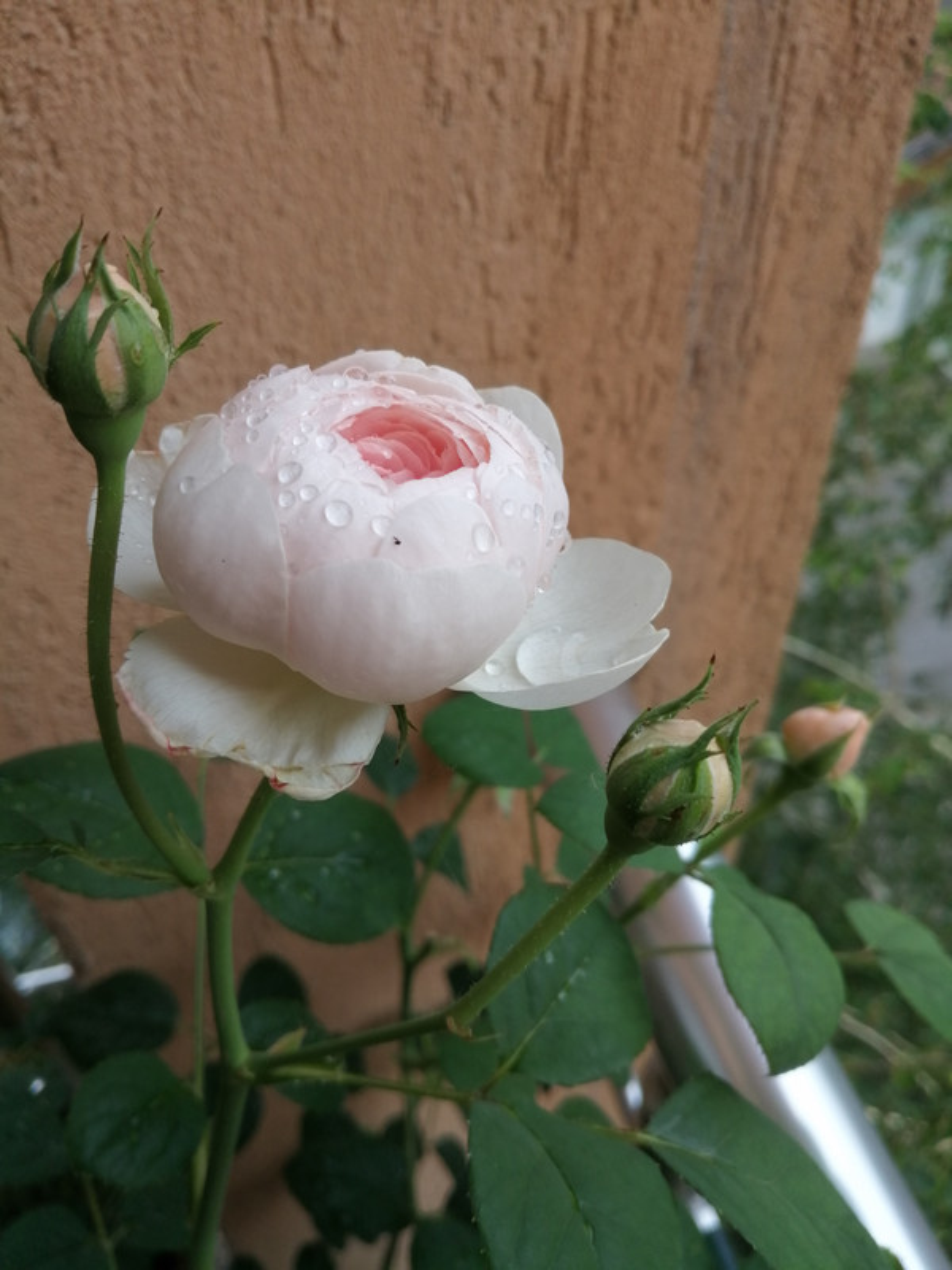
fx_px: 953
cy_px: 635
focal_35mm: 26
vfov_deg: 67.3
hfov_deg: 53.1
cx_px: 476
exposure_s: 1/267
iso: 50
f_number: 1.8
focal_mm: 3.62
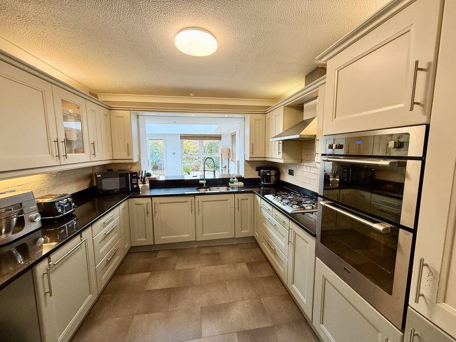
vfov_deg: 85.7
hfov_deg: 102.1
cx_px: 228
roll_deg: +0.6
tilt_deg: -6.7
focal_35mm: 14
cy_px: 171
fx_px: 184
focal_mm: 2.22
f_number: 2.2
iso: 200
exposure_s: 1/100
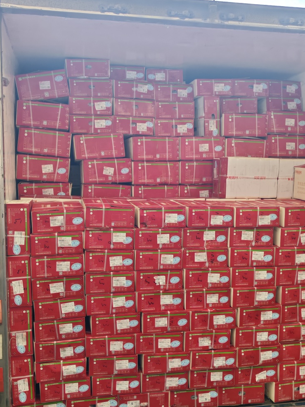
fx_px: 458
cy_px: 213
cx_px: 147
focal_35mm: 39
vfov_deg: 47.8
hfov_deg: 36.8
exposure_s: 1/100
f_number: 1.95
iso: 125
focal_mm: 5.52
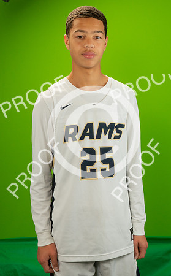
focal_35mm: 62
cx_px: 96
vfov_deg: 33.0
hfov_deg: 20.8
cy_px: 118
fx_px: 465
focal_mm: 35
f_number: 20
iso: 800
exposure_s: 1/60
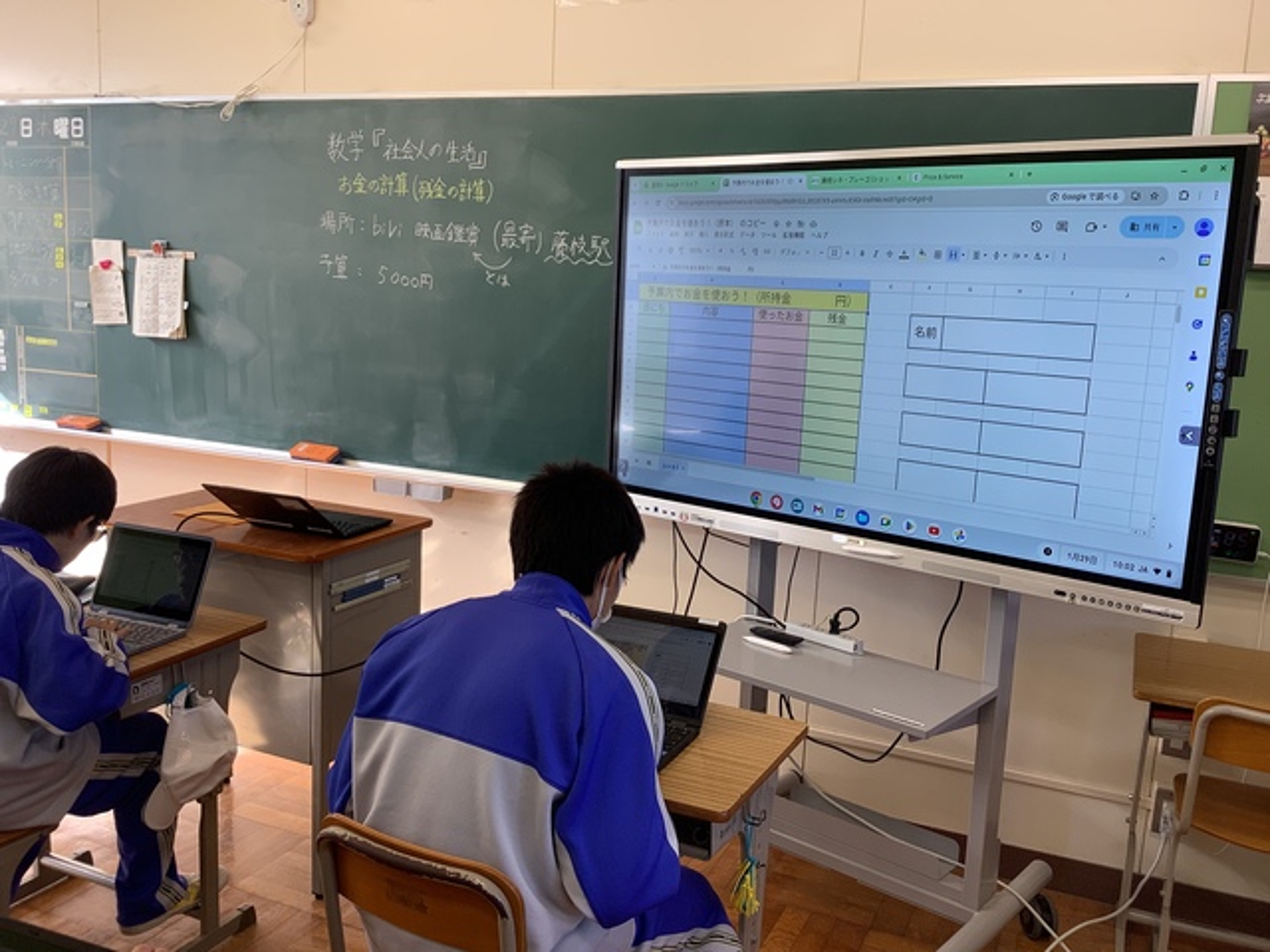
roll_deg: -3.3
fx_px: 1137
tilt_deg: -9.6
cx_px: 635
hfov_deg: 58.4
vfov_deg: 45.4
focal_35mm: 31
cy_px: 476
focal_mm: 3.3
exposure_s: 1/120
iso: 64
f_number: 2.4
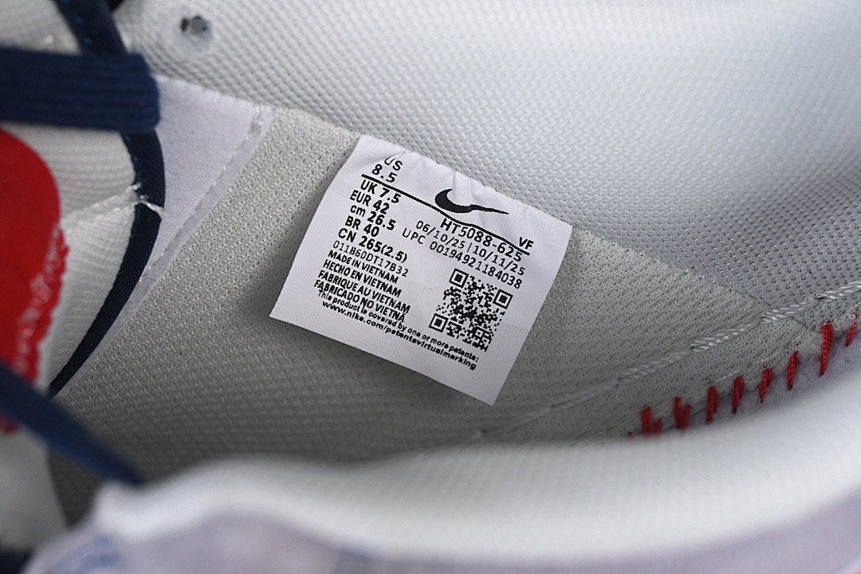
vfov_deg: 18.2
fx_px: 1794
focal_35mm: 75
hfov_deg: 27.0
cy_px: 287
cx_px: 430
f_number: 7.1
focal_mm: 50
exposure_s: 1/80
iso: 160
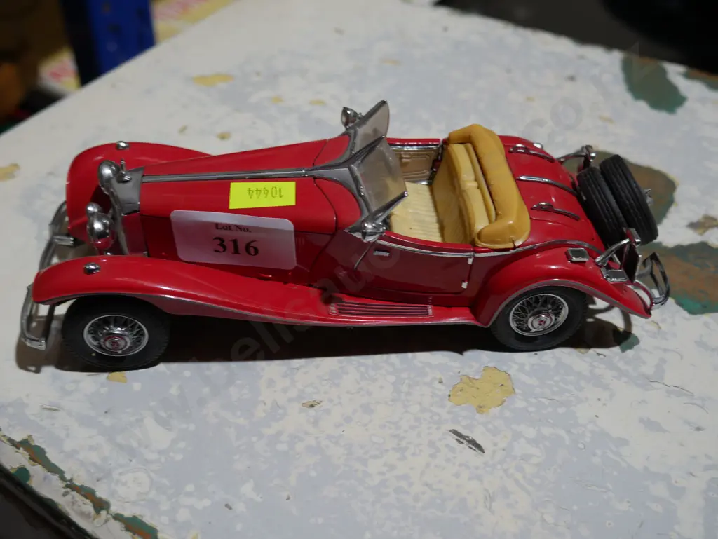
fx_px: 789
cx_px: 359
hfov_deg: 49.0
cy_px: 270
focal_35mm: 38
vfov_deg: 37.8
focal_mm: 19
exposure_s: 1/60
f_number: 4.1
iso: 200
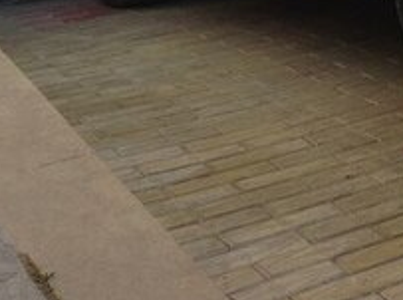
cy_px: -176
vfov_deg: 12.2
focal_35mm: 114
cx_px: 576
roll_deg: -2.1
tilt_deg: -11.2
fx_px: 1323
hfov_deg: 16.1
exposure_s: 1/383
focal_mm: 4.28
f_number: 2.4
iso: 50
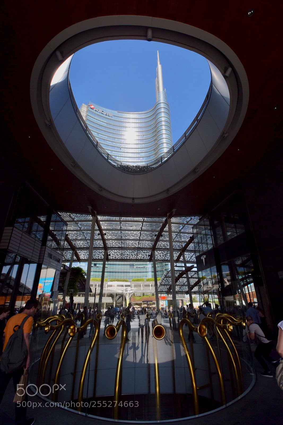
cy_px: 212
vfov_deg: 92.4
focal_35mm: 17
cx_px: 142
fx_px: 203
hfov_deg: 69.7
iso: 200
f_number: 8
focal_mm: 11.5
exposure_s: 1/800
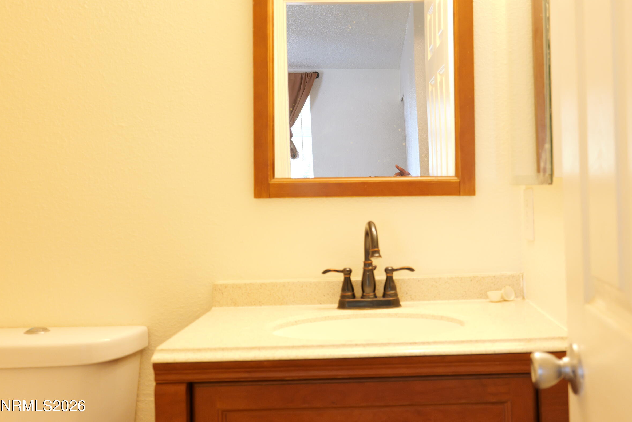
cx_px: 389
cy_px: 163
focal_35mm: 38
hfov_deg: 50.3
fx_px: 667
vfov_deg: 34.9
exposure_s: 1/30
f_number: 5.6
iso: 1600
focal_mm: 30
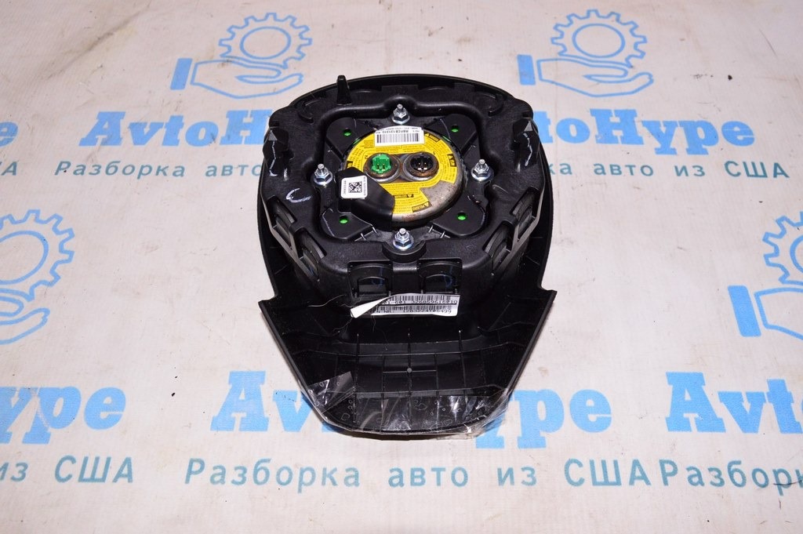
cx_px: 402
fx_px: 669
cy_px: 267
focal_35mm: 30
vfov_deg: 43.5
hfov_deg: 62.0
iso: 1600
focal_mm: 20
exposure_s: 1/200
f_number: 8
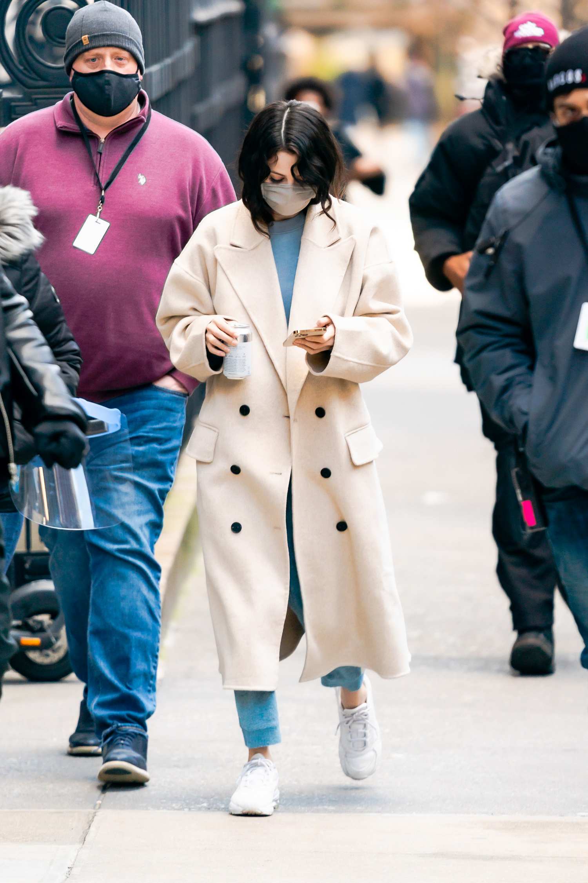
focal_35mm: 198
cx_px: 294
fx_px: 4851
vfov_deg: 10.4
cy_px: 442
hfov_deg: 6.9
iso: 500
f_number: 2.8
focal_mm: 198
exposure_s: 1/500
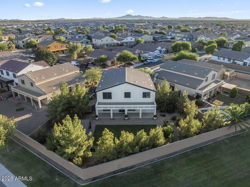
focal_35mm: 24
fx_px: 173
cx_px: 125
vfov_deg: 56.8
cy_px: 94
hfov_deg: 71.6
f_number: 2.8
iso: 400
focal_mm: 12.29
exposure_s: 1/2000
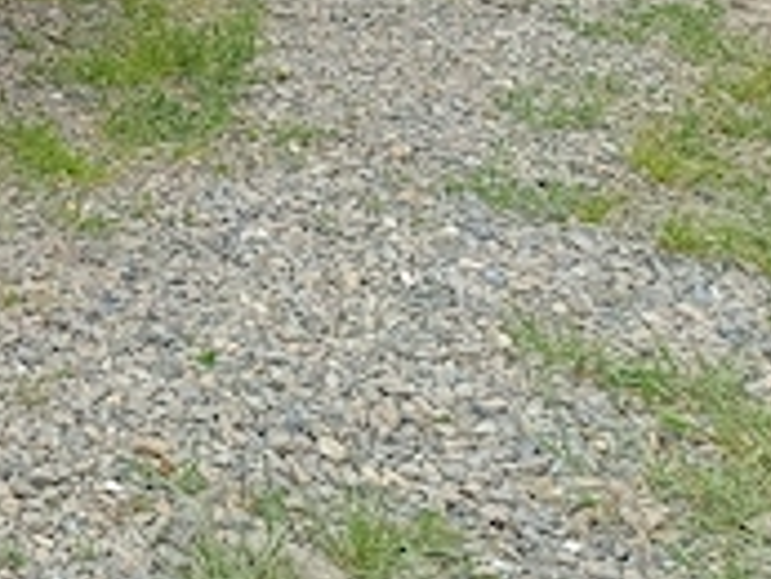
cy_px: -223
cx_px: -535
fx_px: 1850
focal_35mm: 83
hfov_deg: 19.1
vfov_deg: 16.6
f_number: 1.88
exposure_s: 1/765
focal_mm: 5.59
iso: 53
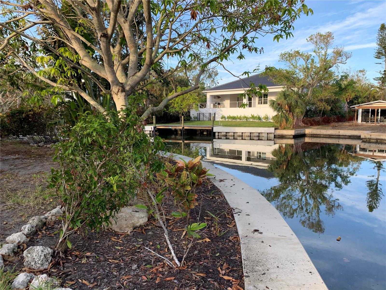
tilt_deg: -6.2
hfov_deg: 67.3
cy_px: 145
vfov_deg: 53.1
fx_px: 290
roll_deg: -1.7
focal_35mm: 26
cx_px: 193
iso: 25
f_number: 1.8
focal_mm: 4.25
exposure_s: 1/260
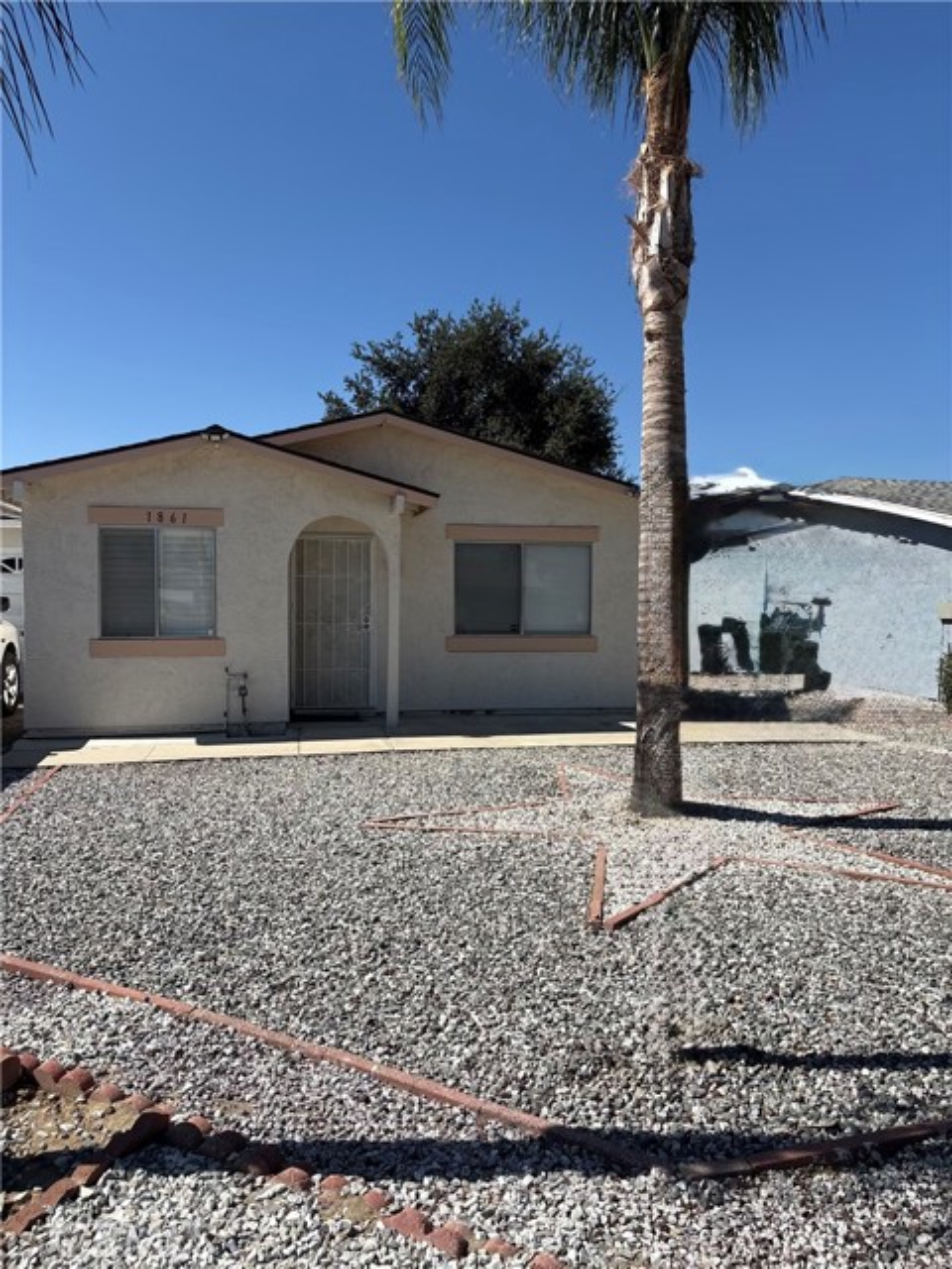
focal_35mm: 26
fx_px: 953
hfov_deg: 53.1
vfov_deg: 67.3
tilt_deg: -0.8
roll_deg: -0.7
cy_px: 634
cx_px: 476
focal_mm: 5.96
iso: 50
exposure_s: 1/5348
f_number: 1.6
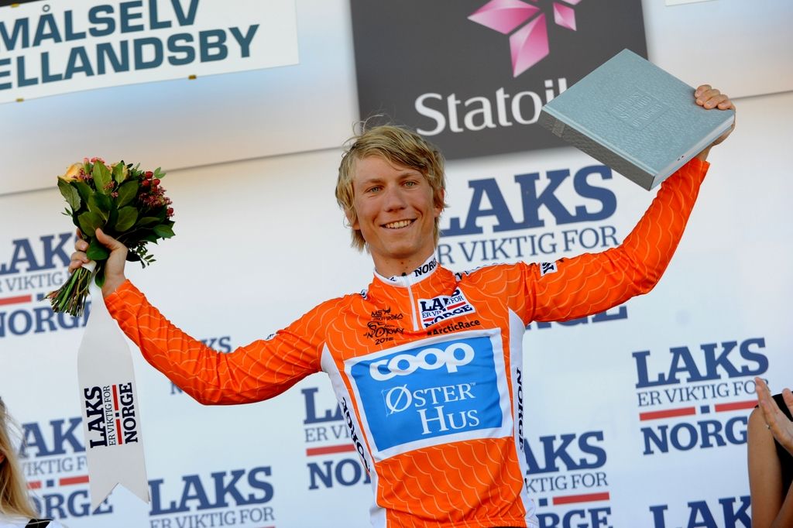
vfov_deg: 14.0
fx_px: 2158
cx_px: 396
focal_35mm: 98
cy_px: 264
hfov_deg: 20.8
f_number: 4.5
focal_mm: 98
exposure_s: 1/400
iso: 500
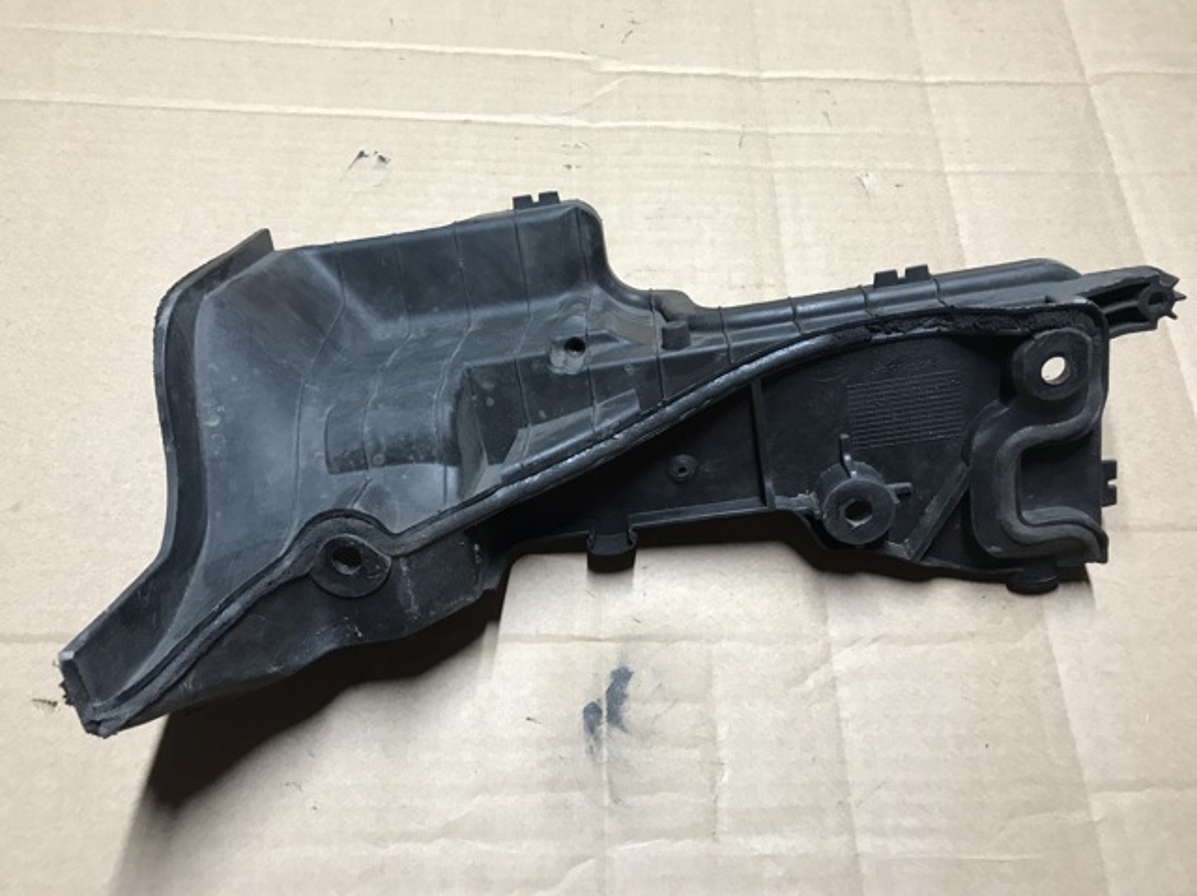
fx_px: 967
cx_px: 598
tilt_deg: -63.7
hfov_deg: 63.5
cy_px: 448
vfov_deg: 49.7
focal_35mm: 28
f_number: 1.8
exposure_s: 1/17
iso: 40
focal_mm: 3.99
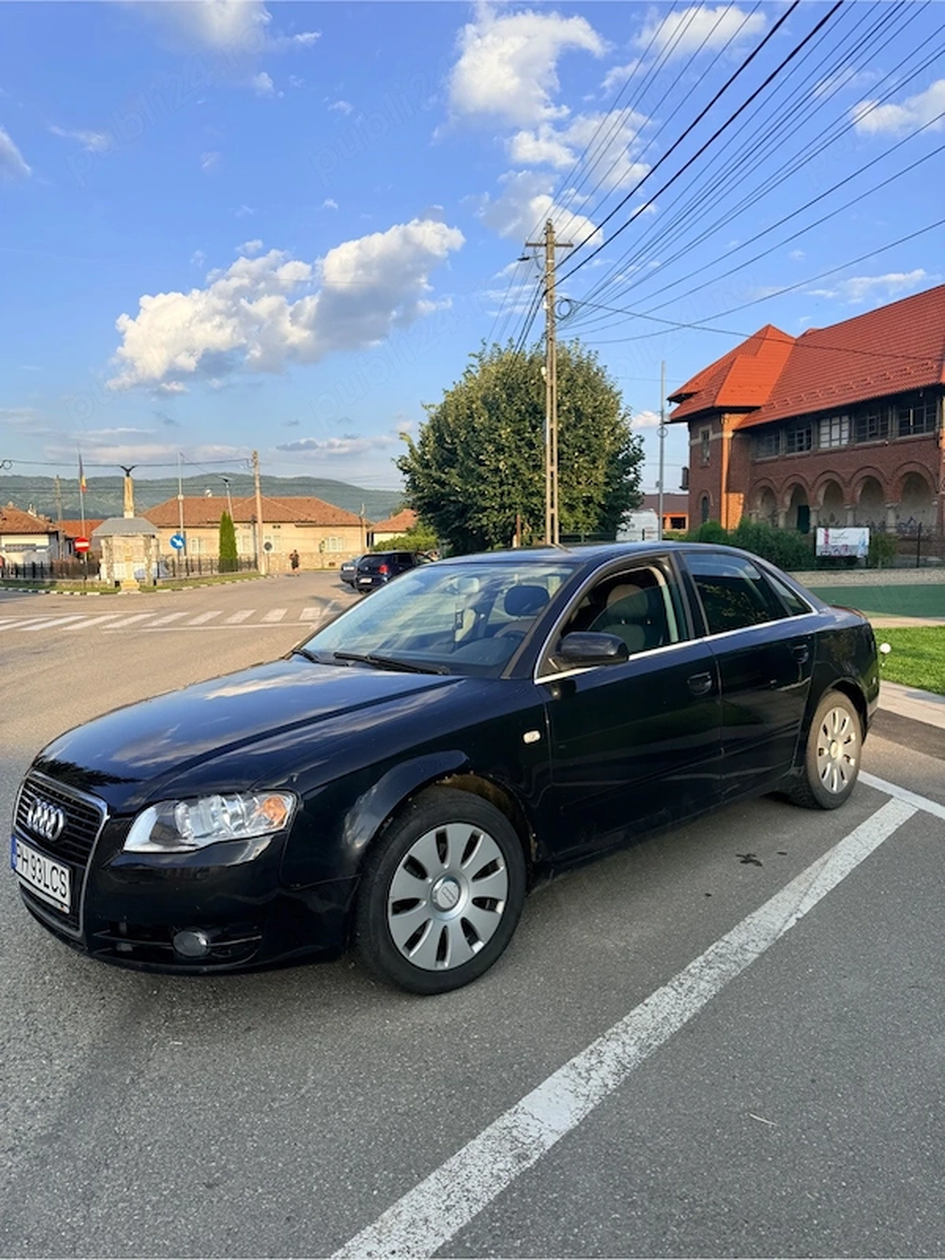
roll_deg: +0.6
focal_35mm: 24
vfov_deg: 71.6
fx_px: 874
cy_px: 630
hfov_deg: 56.8
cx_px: 472
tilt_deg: -5.9
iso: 80
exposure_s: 1/1901
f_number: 1.78
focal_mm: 6.76
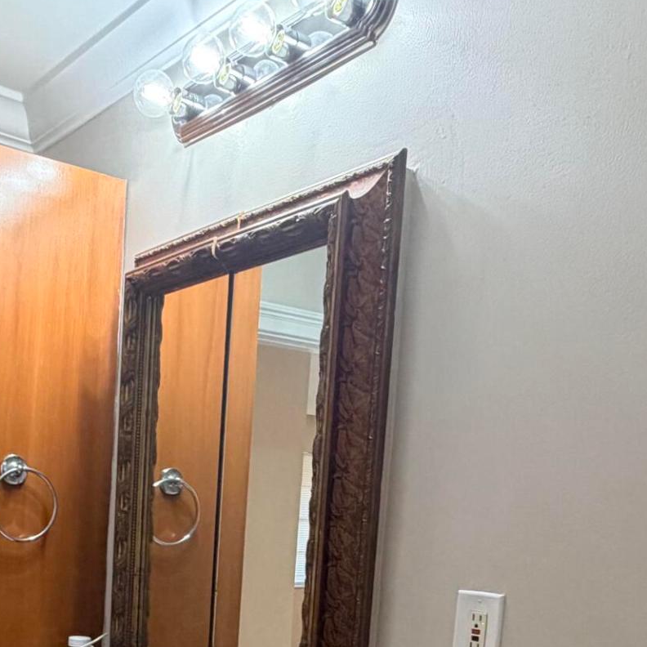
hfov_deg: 36.6
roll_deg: -2.5
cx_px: 158
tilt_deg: -8.0
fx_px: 952
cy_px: 649
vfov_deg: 34.2
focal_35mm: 45
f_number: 2.2
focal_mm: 2.22
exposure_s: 1/60
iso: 200
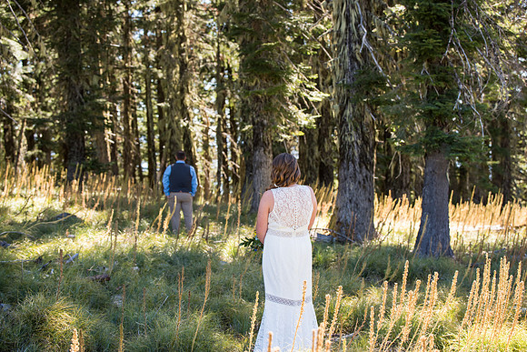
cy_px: 176
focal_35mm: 70
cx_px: 264
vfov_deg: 19.5
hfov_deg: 28.8
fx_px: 1025
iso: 200
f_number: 4
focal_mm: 70
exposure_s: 1/400
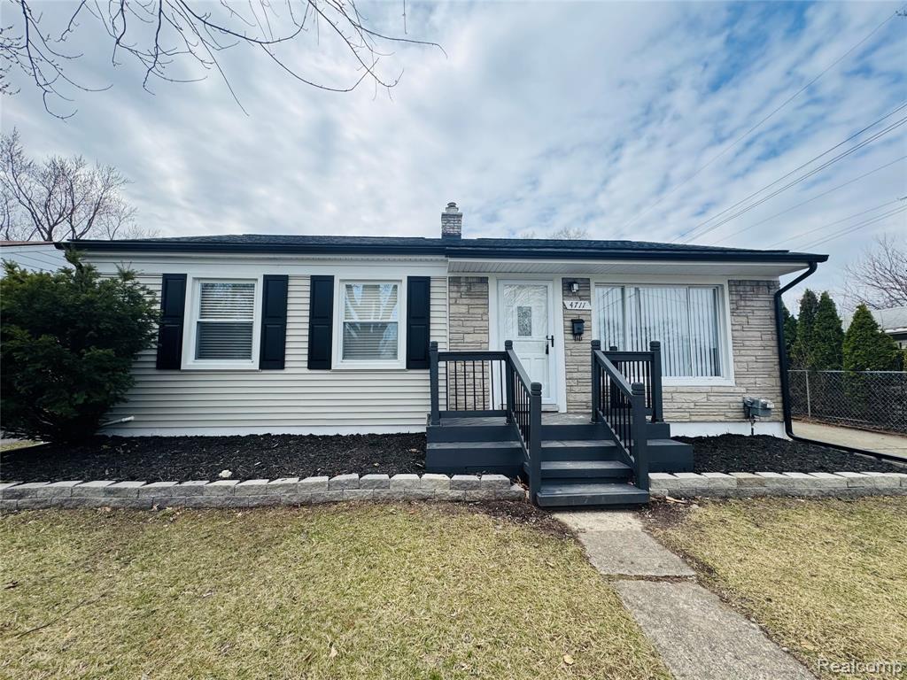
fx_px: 367
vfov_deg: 85.7
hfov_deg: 102.1
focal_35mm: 14
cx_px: 454
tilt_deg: +5.4
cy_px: 340
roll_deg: +0.7
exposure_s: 1/1323
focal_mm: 2.22
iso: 50
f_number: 2.2
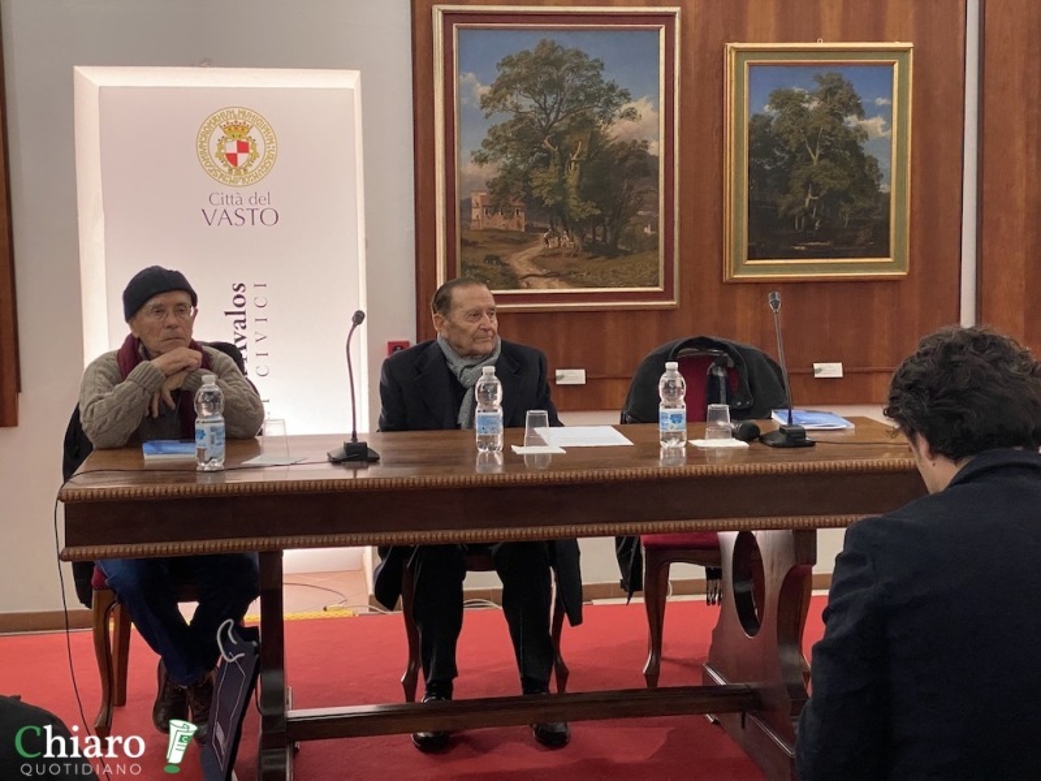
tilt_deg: -5.5
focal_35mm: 52
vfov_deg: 28.0
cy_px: 390
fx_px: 1564
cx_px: 520
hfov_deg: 36.8
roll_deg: +0.7
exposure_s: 1/50
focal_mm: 6
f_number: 2
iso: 400
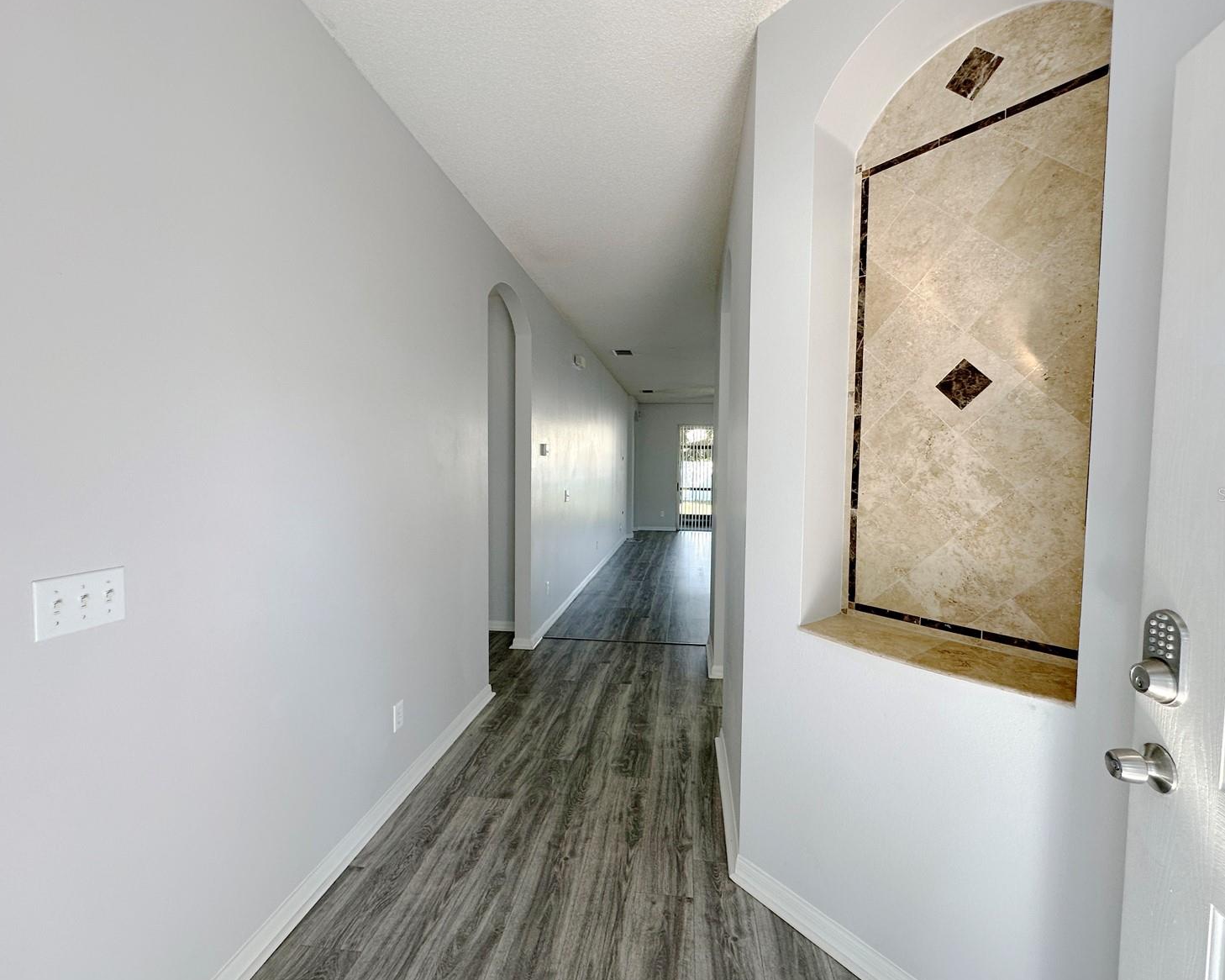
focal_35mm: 15
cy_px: 494
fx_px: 544
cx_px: 625
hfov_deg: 96.8
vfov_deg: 84.0
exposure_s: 1/120
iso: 100
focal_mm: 2.22
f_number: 2.2
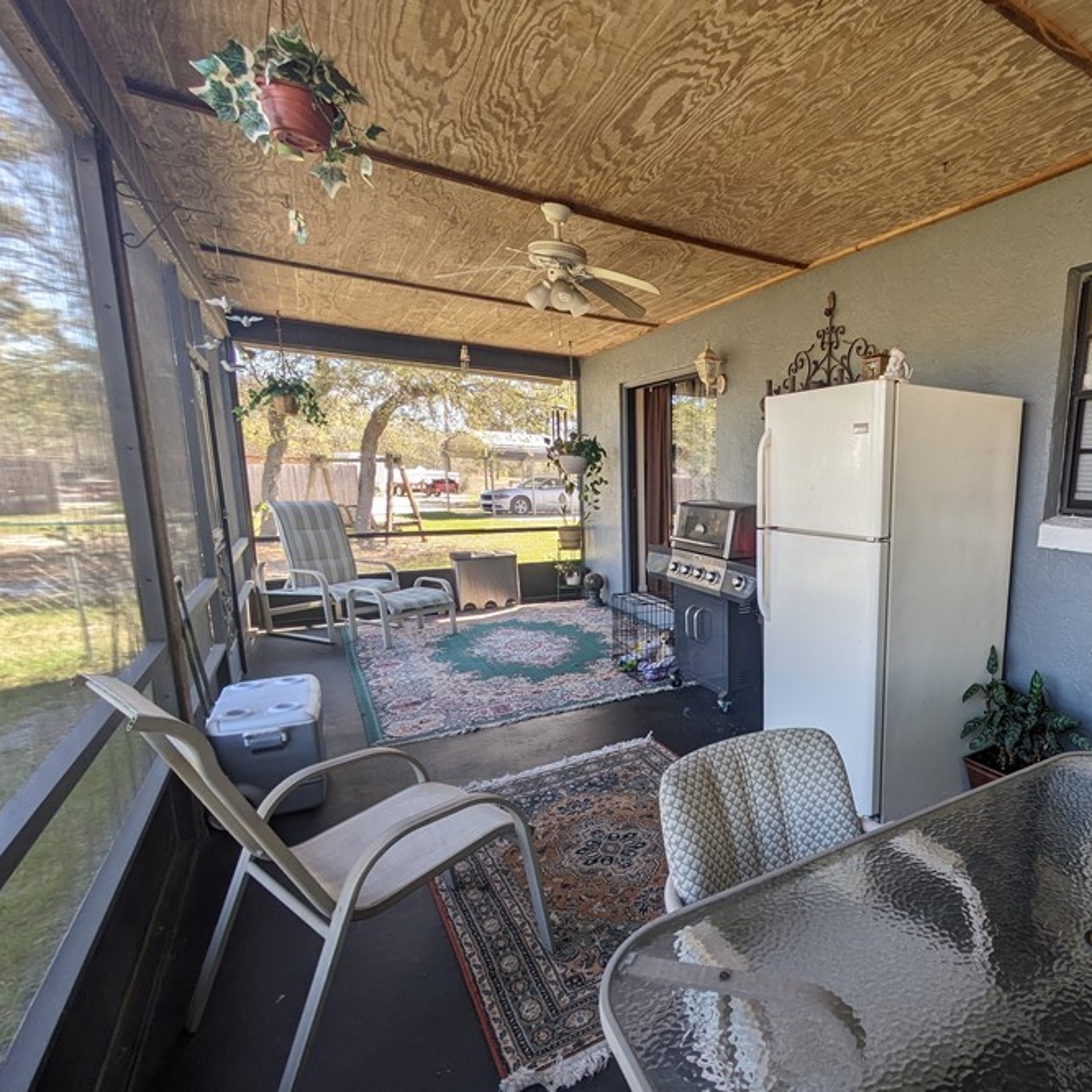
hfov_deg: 73.1
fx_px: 678
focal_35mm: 19
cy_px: 603
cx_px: 798
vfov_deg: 77.4
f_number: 2.2
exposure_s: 1/173
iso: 53
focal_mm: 1.83
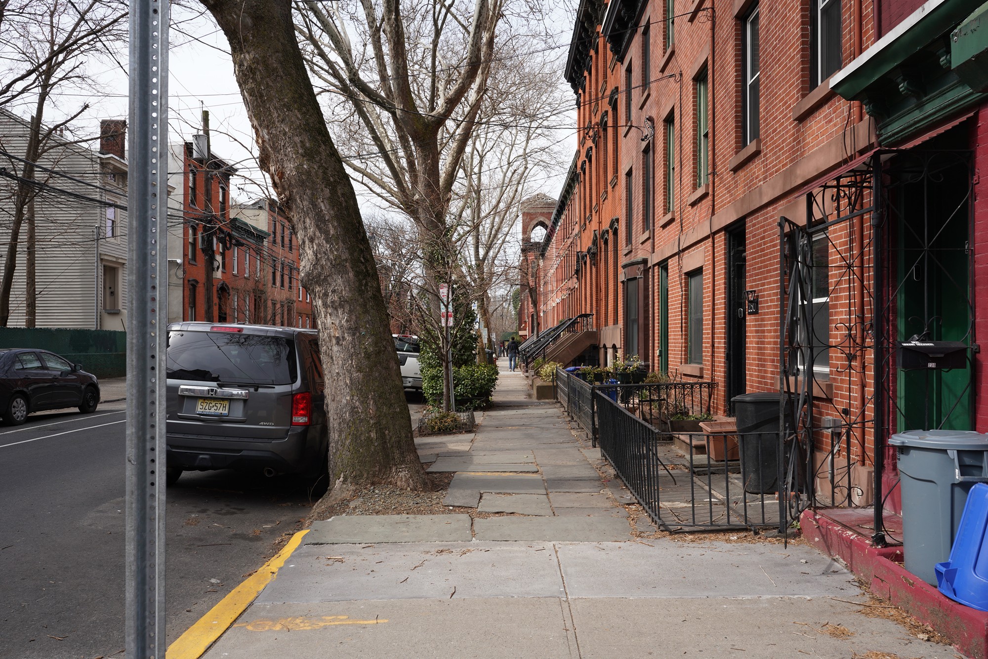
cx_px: 494
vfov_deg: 45.0
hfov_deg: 63.7
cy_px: 330
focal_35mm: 29
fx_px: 796
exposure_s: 1/100
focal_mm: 29
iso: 200
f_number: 13
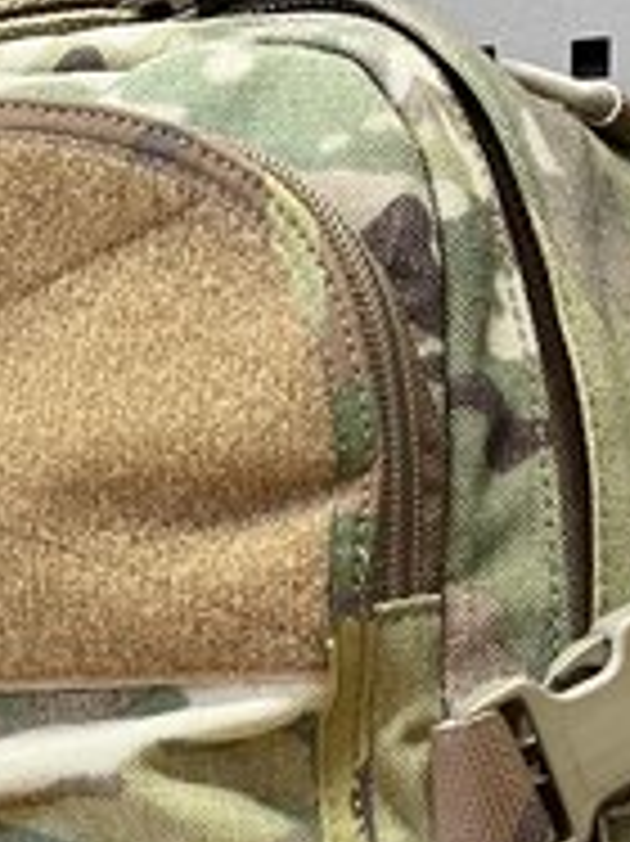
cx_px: 189
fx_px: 2599
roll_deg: +0.2
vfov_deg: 17.2
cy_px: 1130
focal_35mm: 107
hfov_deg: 13.8
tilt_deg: -10.5
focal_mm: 4.2
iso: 200
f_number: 1.6
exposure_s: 1/50
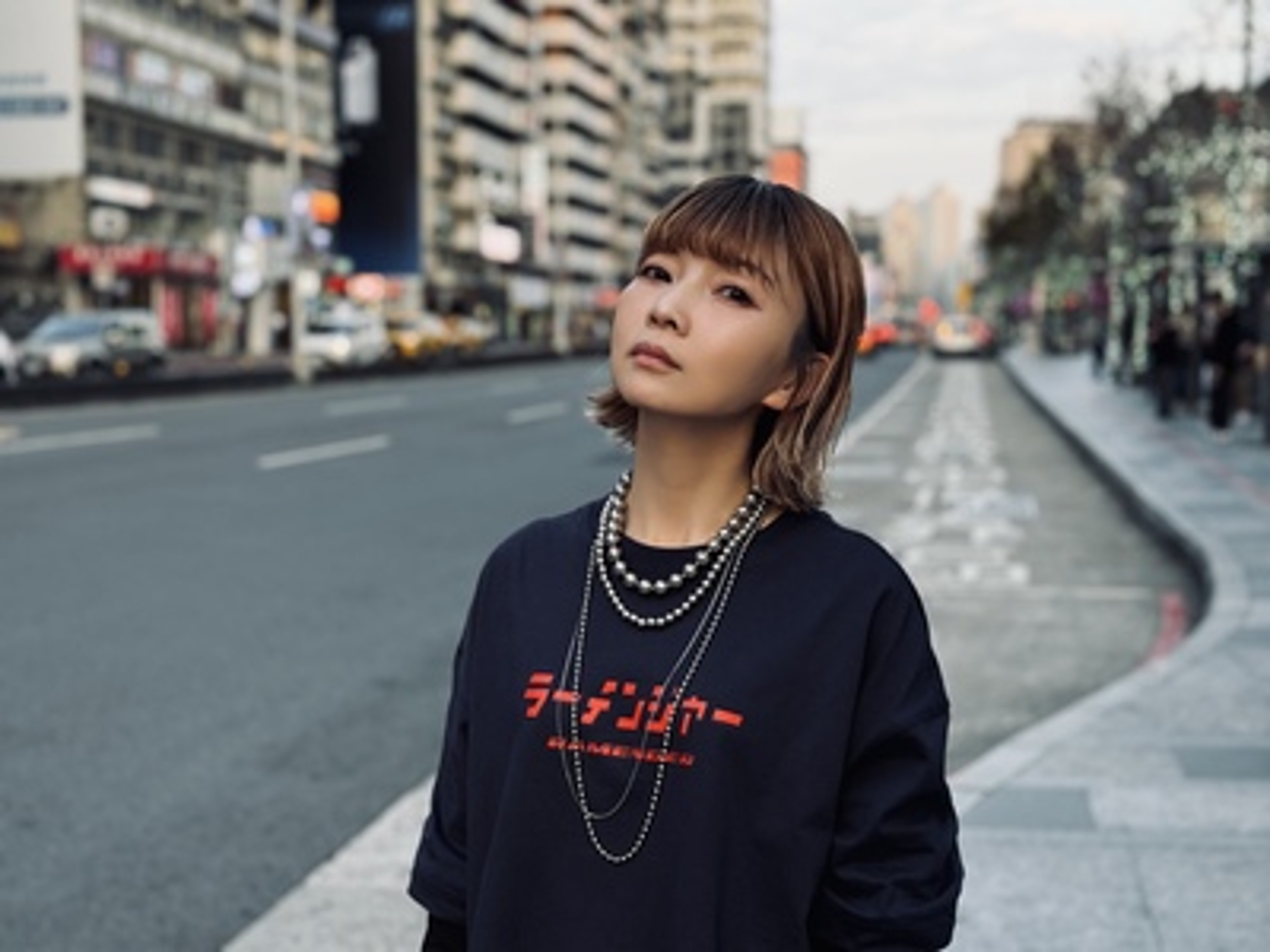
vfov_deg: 30.3
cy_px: 476
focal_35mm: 48
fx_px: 1761
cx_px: 635
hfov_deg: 39.7
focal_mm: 6.76
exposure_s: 1/296
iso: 100
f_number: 1.78
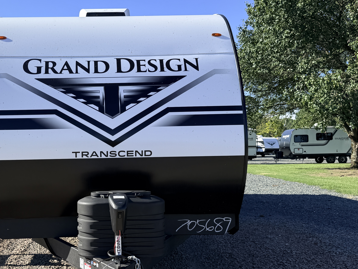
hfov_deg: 44.8
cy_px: 153
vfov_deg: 35.1
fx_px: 424
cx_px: 107
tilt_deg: +0.2
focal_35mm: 41
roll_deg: +0.4
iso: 80
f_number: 1.78
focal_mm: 6.76
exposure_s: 1/2907
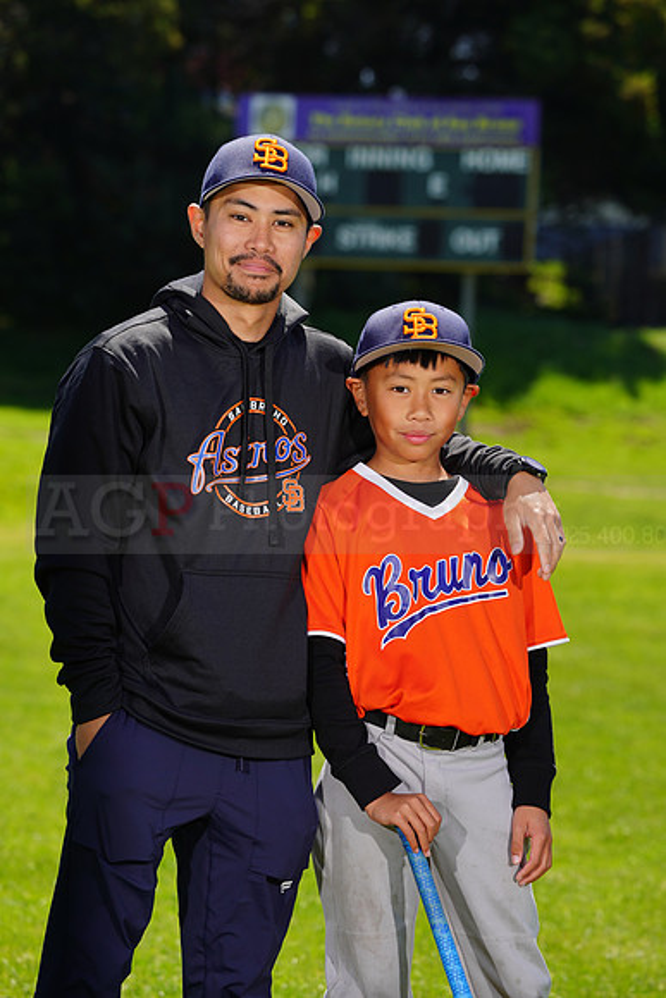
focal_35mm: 179
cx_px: 333
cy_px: 499
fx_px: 4964
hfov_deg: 7.7
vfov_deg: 11.5
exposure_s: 1/250
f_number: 8
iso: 100
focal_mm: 179
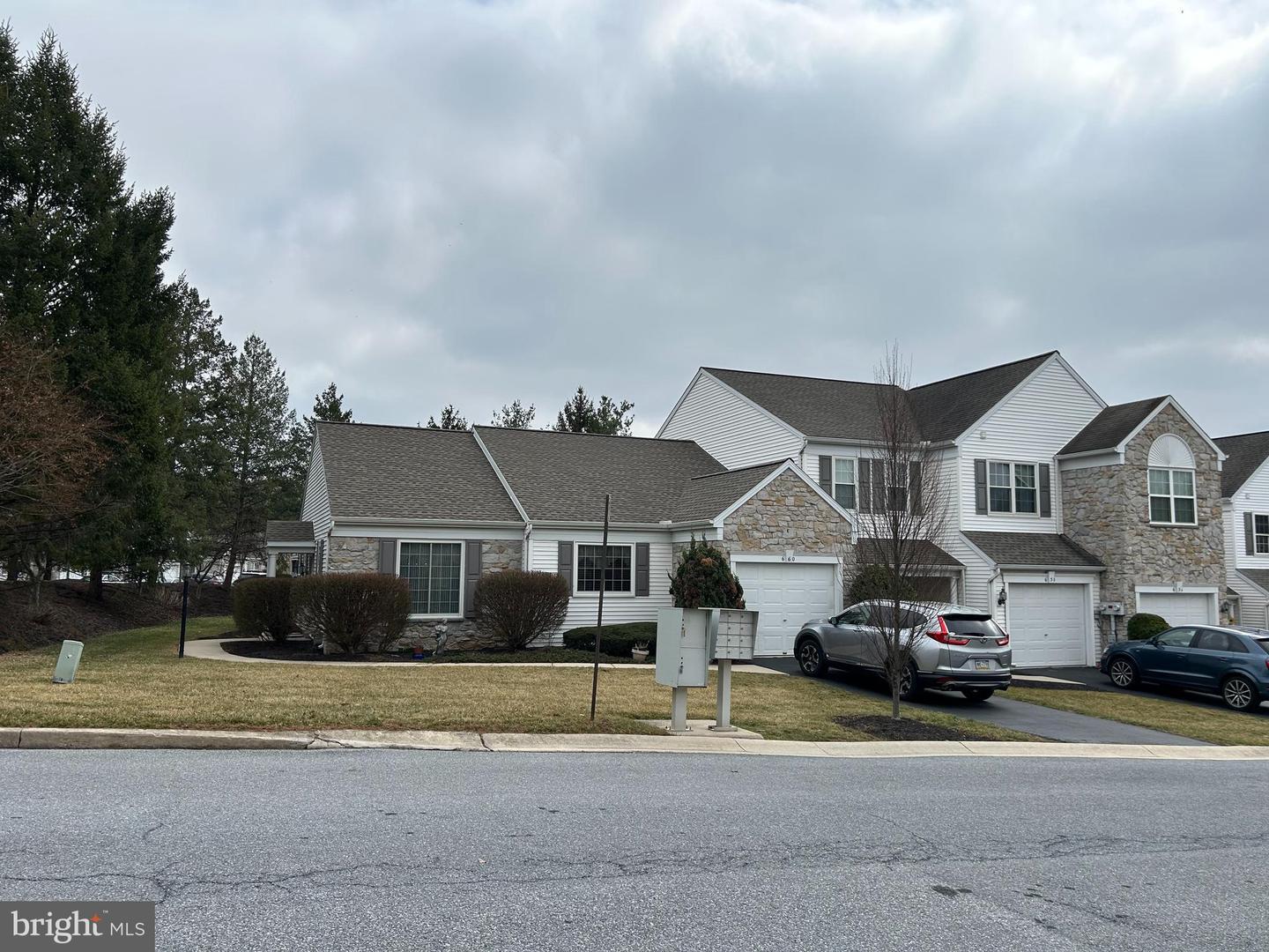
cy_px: 476
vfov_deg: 53.1
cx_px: 634
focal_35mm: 26
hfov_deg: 67.3
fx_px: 953
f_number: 1.5
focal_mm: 5.7
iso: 50
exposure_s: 1/6993
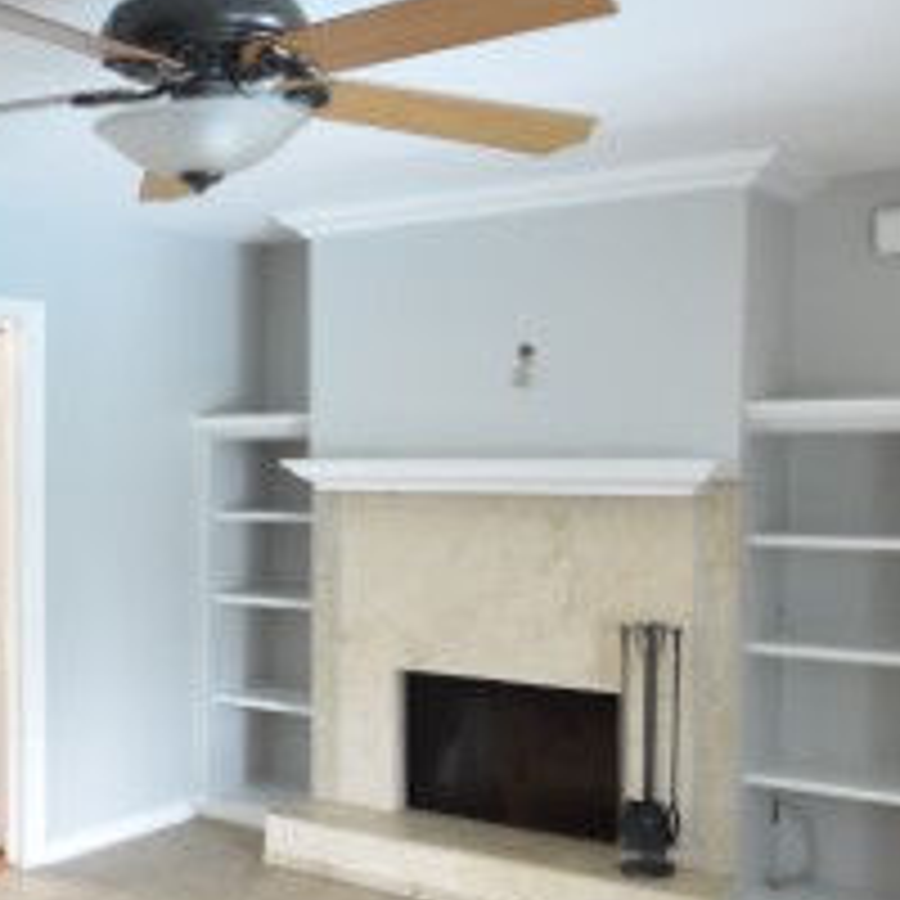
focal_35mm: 46
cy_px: 495
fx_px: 1353
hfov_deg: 32.8
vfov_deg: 36.8
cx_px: -63
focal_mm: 10
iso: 800
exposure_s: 1/45
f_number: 3.5
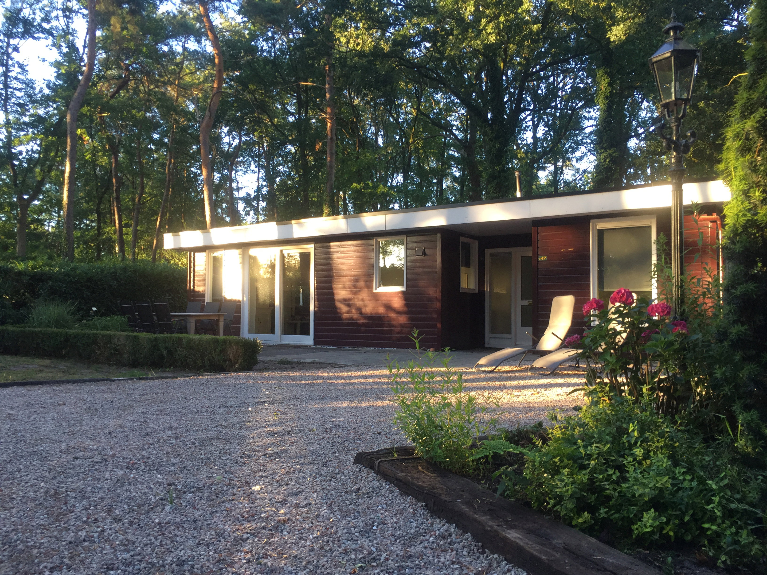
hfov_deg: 61.7
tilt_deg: +2.8
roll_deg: -1.5
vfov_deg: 48.2
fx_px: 643
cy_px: 288
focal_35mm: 29
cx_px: 384
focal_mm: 4.15
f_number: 2.2
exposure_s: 1/100
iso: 50
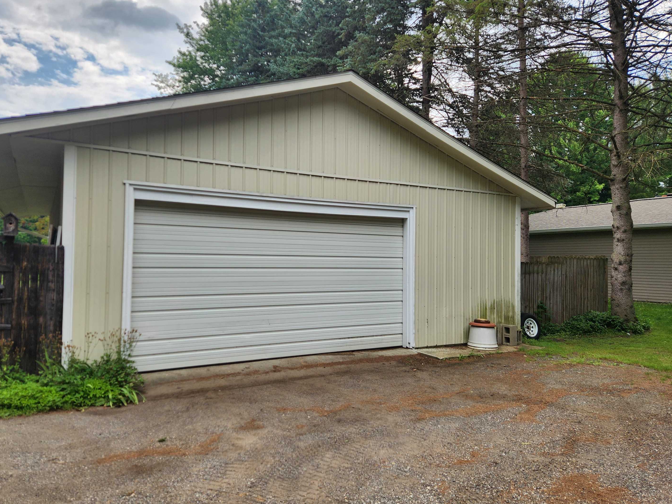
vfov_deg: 54.9
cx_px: 318
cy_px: 250
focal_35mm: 25
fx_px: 485
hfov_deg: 69.3
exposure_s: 1/1036
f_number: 1.8
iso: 20
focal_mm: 5.4
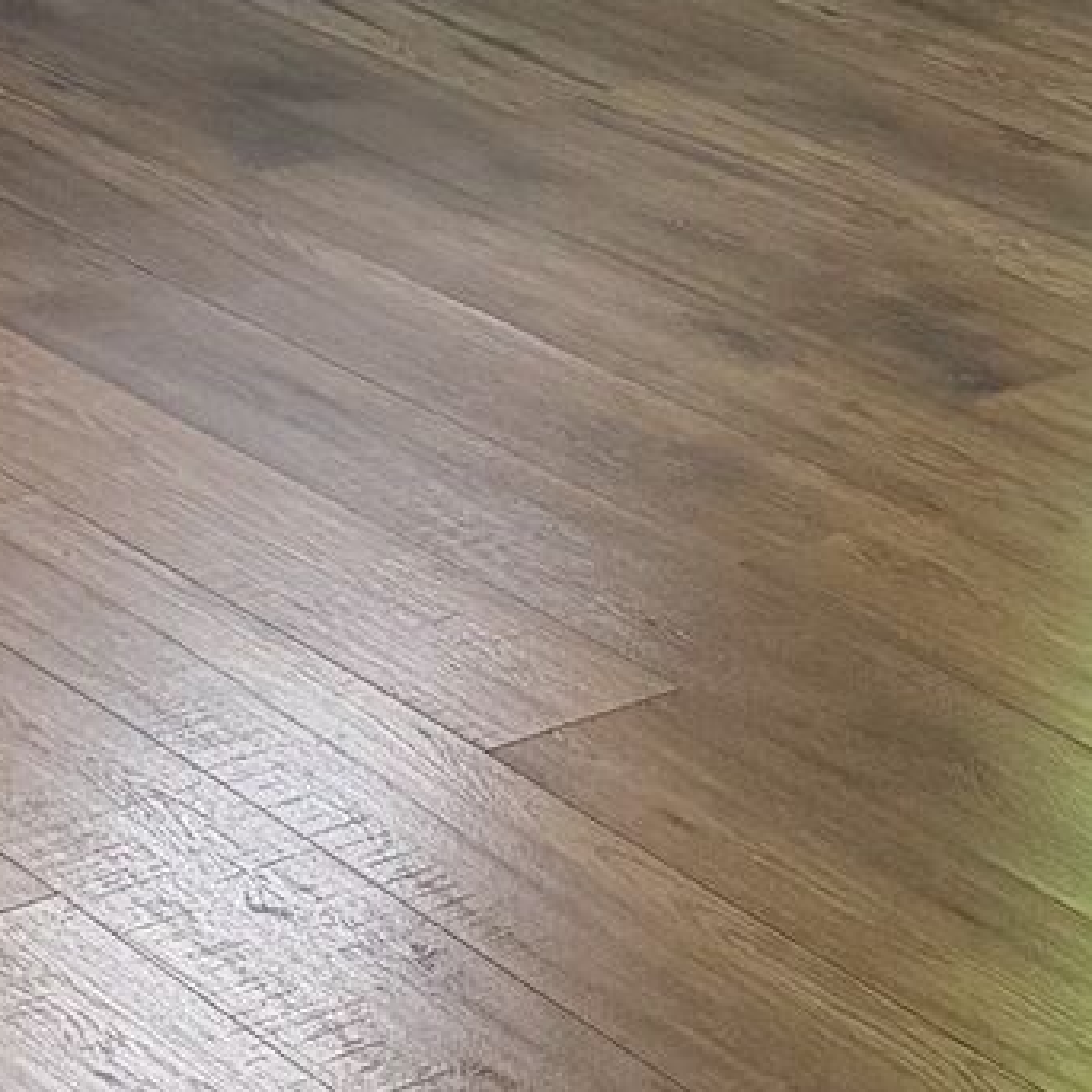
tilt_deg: -10.0
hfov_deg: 12.1
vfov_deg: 11.6
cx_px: -22
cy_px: -639
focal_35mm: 143
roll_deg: +0.3
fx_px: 5104
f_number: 1.78
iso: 250
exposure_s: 1/120
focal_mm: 6.76
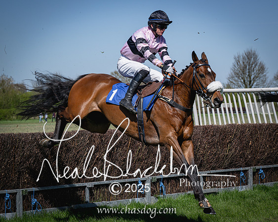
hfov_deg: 15.7
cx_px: 256
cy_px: 112
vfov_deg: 12.7
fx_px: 997
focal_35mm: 121
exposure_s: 1/2000
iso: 110
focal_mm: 70
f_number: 4
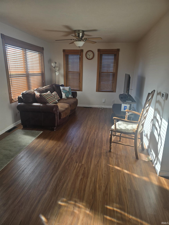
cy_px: 112
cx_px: 84
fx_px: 150
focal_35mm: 23
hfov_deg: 58.9
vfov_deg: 73.9
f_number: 1.7
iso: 50
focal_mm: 6.3
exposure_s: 1/180
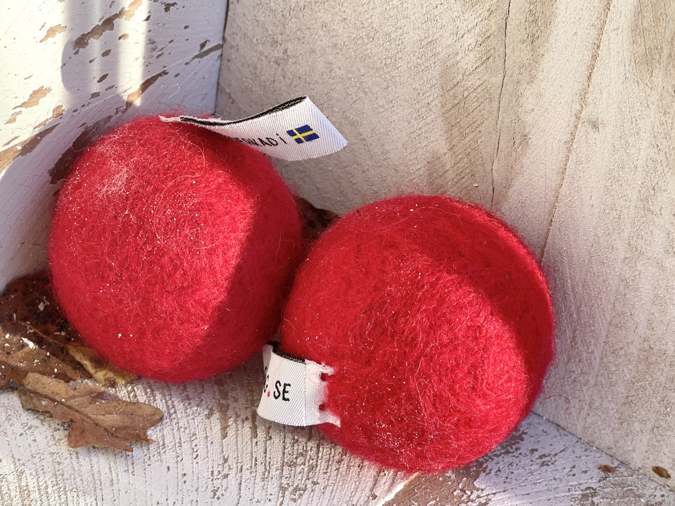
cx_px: 269
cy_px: 322
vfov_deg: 17.3
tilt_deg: -47.9
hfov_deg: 23.0
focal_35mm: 85
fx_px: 1657
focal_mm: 7.5
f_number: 2.2
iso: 32
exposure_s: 1/121
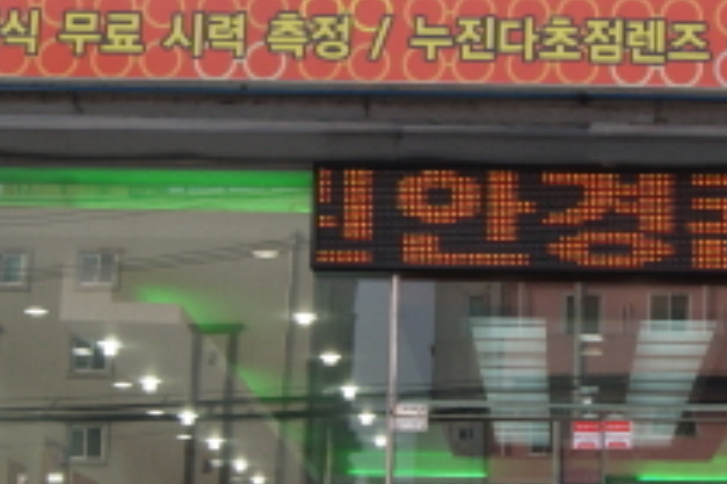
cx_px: 525
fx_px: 2018
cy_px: 341
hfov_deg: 20.3
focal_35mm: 100
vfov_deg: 13.6
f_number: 8
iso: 100
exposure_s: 1/60
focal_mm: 20
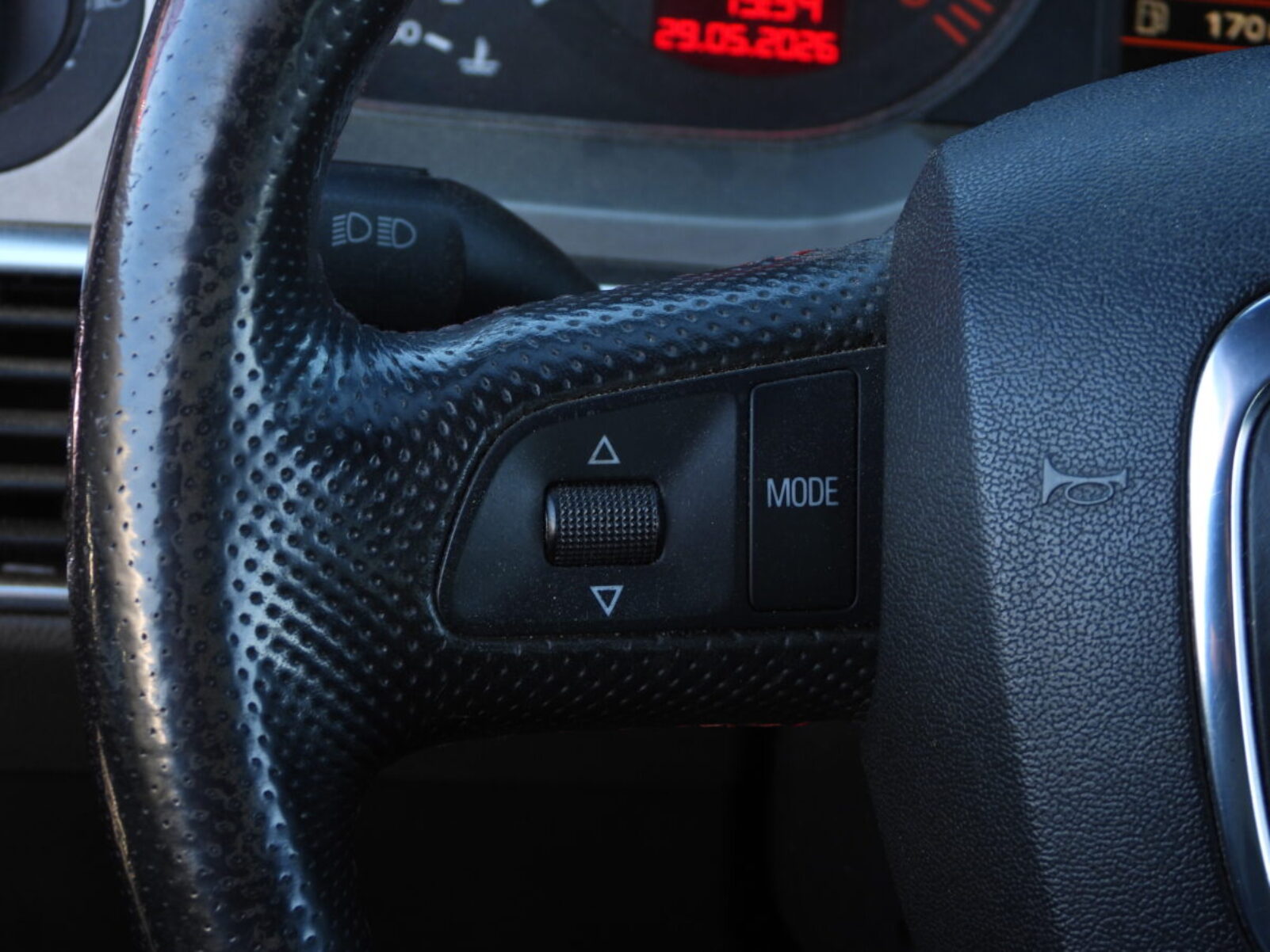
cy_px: 476
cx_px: 635
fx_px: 3853
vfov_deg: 14.1
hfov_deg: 18.7
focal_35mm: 105
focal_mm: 18.9
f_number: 4
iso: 125
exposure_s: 1/60
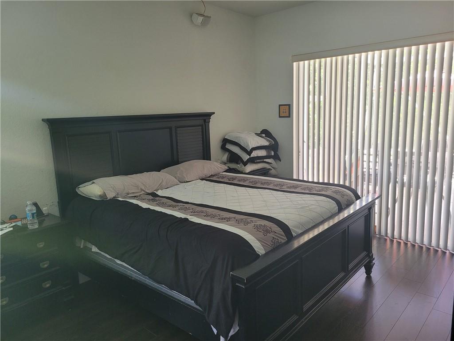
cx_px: 227
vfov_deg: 53.1
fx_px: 341
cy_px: 170
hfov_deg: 67.3
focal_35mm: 26
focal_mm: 5.4
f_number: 1.8
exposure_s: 1/60
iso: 200
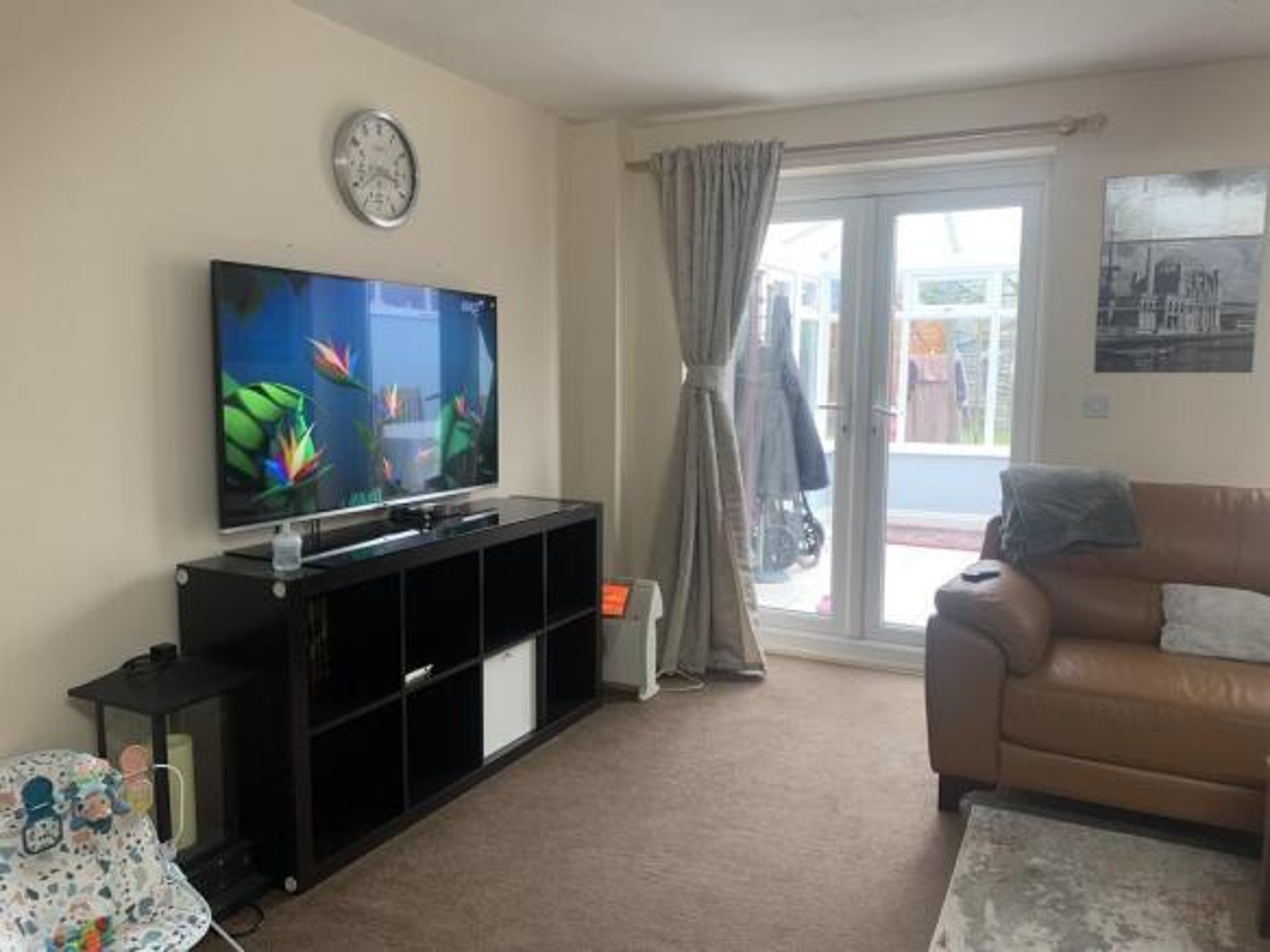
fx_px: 954
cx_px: 635
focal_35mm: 26
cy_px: 476
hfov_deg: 67.3
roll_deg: +0.3
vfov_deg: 53.0
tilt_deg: -6.5
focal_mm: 4.25
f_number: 1.8
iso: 125
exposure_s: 1/50
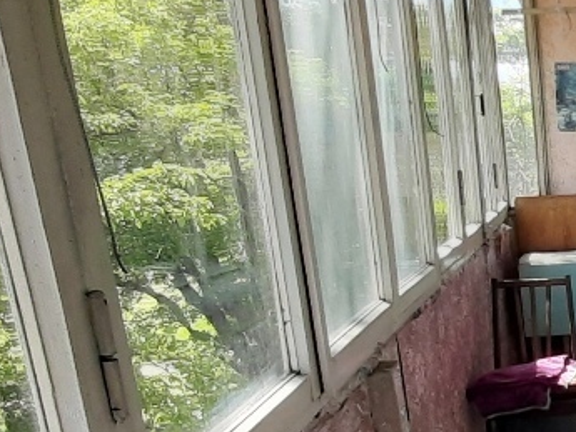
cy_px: 354
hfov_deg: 31.7
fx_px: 799
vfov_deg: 29.5
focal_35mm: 48
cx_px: 722
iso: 40
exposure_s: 1/119
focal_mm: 1.42
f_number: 2.2
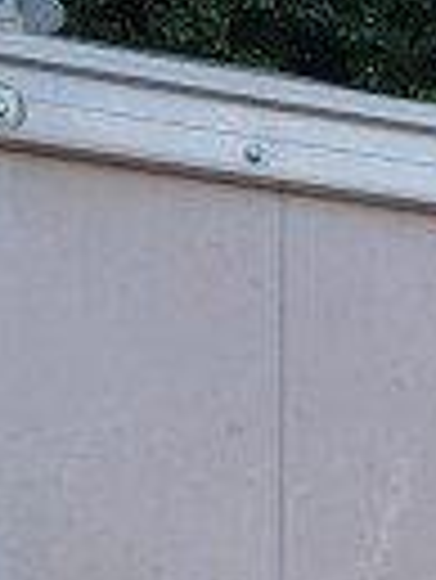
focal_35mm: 151
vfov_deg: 12.1
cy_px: 996
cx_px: 1151
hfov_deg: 8.7
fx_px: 2532
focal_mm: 6.7
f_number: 1.8
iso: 16
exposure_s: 1/431
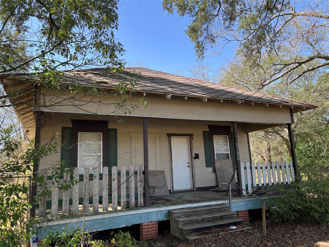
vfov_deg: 53.1
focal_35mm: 26
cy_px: 124
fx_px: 247
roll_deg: +2.9
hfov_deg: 67.3
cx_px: 164
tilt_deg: +11.3
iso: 50
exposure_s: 1/808
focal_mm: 5.7
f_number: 1.5
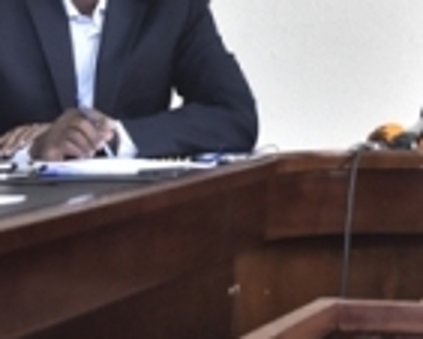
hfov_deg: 8.6
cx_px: 321
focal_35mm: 224
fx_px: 2806
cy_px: -88
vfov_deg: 6.9
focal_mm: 56
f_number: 4.5
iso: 2500
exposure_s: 1/200
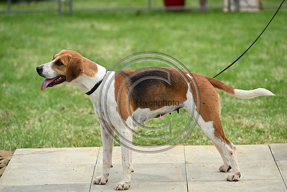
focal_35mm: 170
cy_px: 96
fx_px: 1356
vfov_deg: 8.1
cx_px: 144
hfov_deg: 12.1
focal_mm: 170
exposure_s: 1/1000
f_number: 4.5
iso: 220
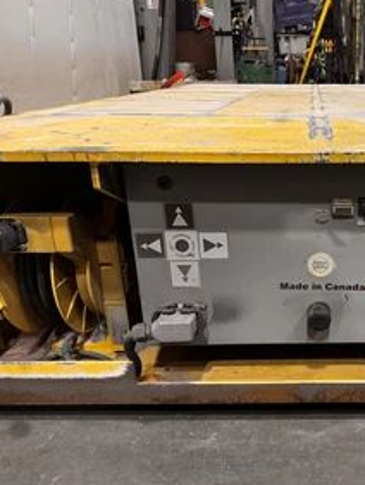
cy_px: 234
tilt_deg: -19.2
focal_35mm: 34
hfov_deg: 39.5
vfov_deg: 53.9
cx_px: 313
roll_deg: +1.4
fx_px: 477
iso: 320
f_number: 1.78
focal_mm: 6.76
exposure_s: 1/60
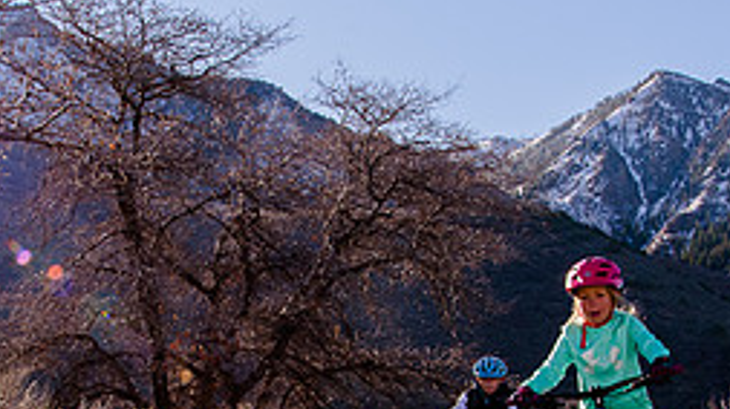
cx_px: 216
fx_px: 1509
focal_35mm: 78
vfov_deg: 15.1
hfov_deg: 27.0
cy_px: 427
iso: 250
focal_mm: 24
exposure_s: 1/160
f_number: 14
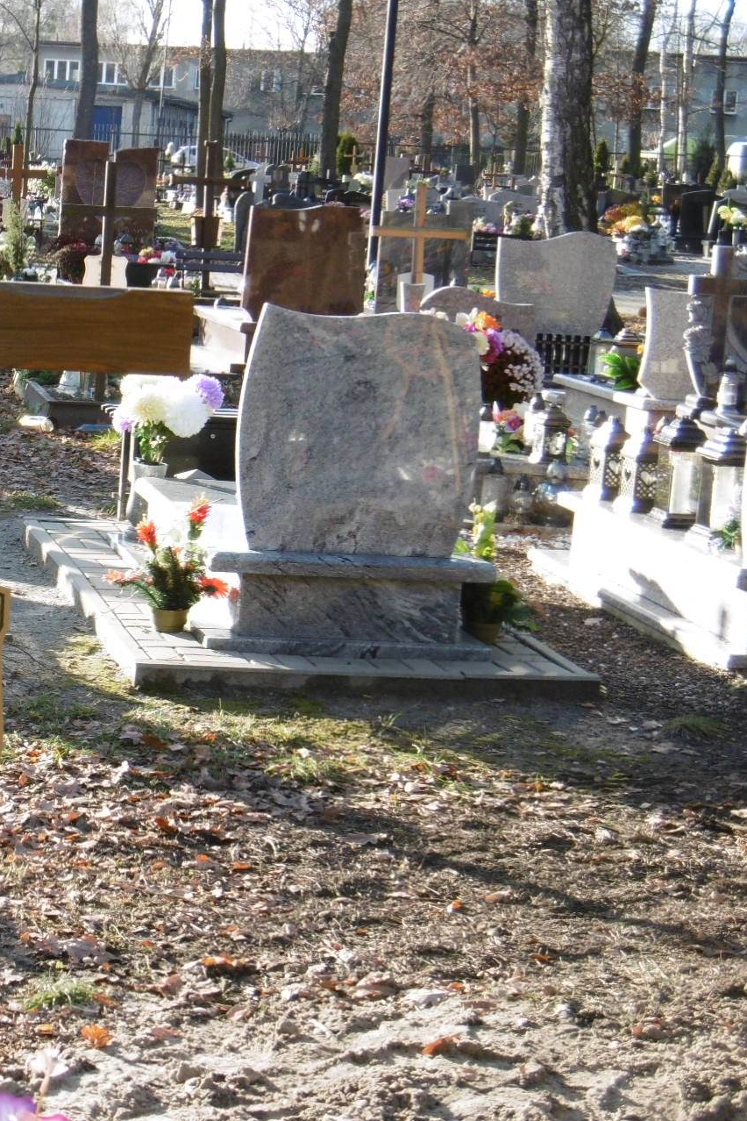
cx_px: -40
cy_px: 570
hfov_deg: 15.7
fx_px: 2645
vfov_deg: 23.9
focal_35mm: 85
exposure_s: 1/125
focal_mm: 9.2
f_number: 4
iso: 100
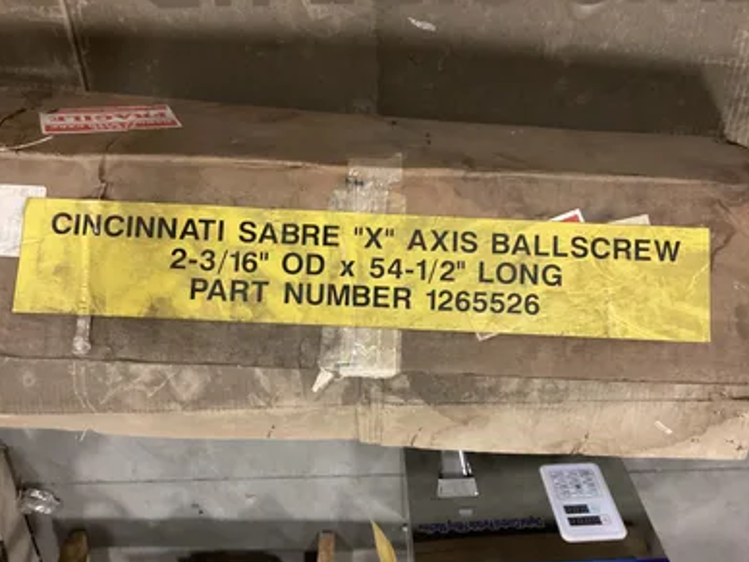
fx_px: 692
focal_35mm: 32
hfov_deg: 56.8
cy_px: 288
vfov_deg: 44.2
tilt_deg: -62.2
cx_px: 369
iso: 400
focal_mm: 3.3
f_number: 2.4
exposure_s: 1/40
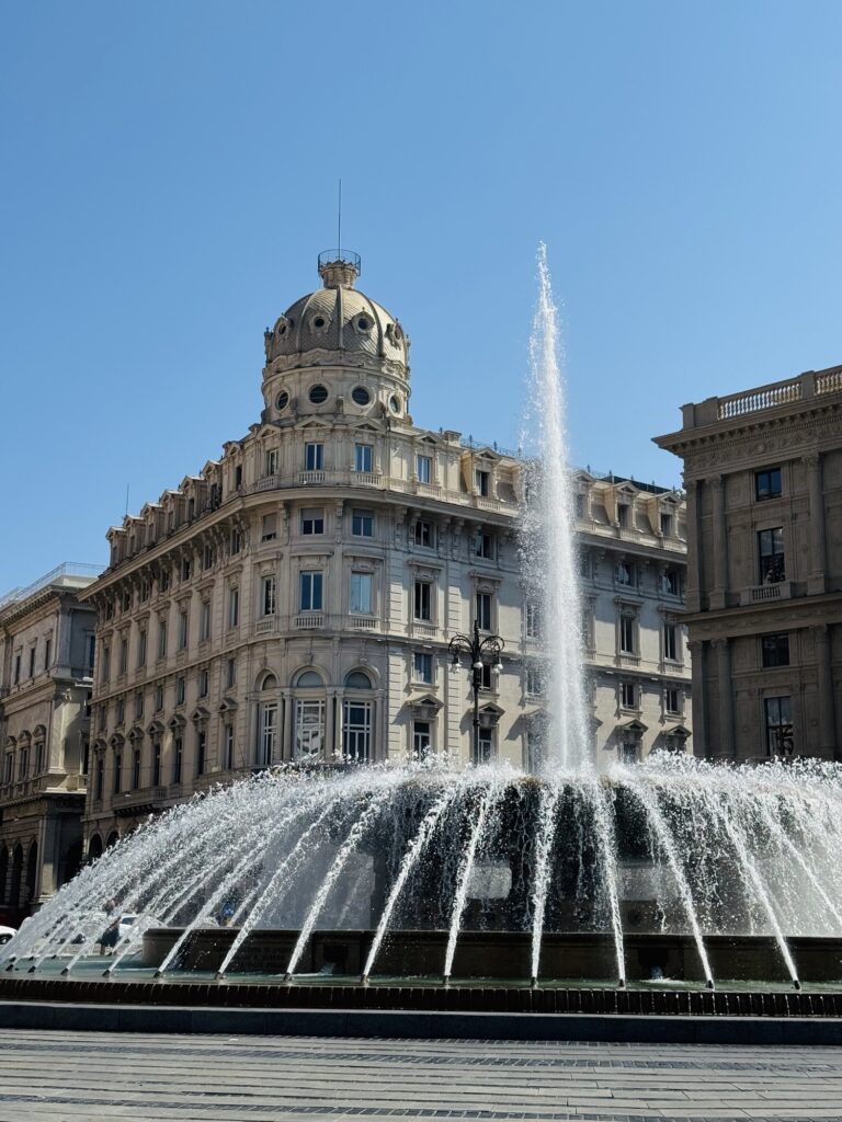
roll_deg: -0.2
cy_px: 561
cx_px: 421
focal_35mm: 48
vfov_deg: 39.7
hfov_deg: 30.3
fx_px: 1557
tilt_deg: +12.2
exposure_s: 1/6410
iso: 64
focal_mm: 6.76
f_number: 1.78
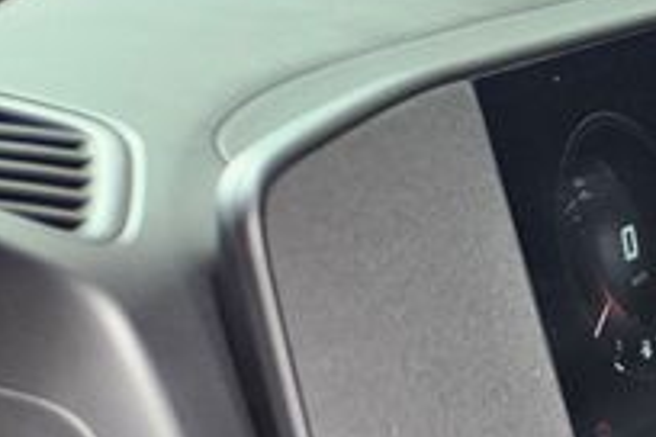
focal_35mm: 120
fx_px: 2186
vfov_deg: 10.7
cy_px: 778
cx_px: 1640
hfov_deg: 12.6
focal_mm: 5.4
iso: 200
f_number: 1.8
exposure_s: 1/180
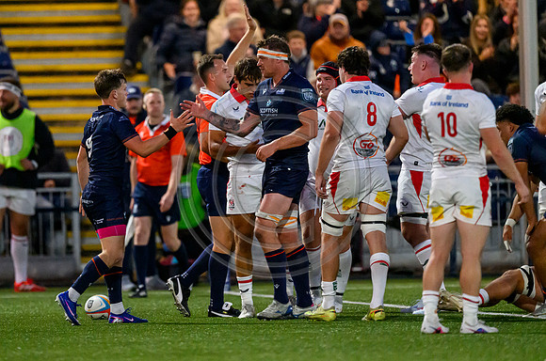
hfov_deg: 3.8
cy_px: 128
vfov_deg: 2.5
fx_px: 8266
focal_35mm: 546
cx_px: 174
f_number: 2.8
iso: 12800
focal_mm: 400
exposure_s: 1/800
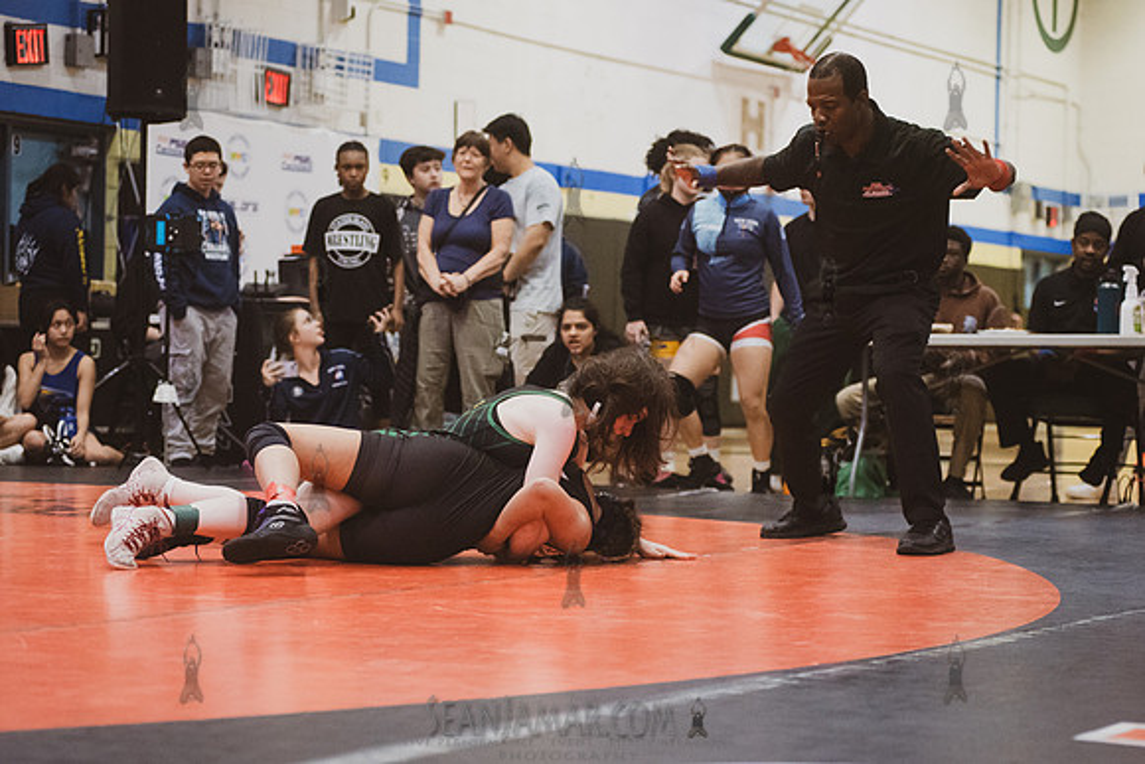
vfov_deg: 15.8
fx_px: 2745
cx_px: 545
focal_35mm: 86
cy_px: 412
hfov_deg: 23.6
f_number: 3.5
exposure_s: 1/400
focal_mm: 80
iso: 8000
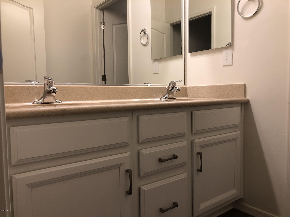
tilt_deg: -5.7
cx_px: 145
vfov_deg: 49.7
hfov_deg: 63.4
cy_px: 108
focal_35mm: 28
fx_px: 235
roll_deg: +1.6
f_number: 1.8
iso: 25
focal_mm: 3.99
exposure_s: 1/30
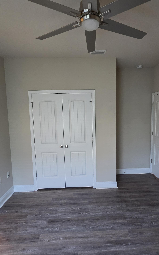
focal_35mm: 19
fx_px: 132
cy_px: 130
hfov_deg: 62.1
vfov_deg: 88.0
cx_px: 88
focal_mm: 2.2
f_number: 2.2
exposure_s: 1/60
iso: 320
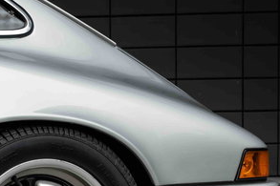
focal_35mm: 97
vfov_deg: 13.8
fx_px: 754
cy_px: 195
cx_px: 82
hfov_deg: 20.9
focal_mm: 37
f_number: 6.3
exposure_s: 1/250
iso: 500
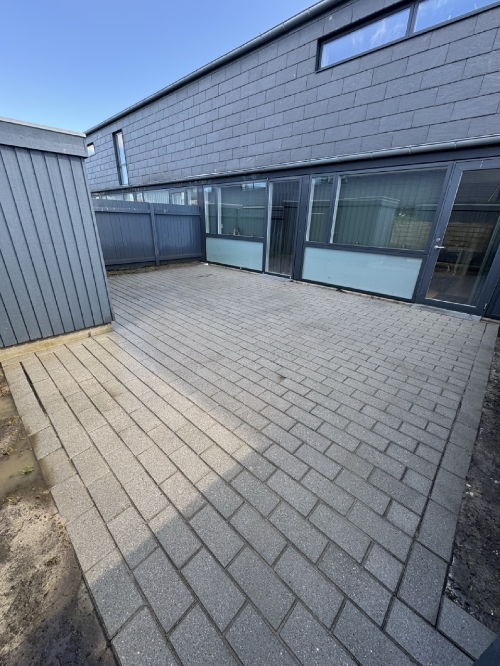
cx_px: 250
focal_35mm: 14
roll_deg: -2.0
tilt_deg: -23.2
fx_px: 270
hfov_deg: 85.7
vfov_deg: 102.1
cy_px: 333
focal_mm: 2.22
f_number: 2.2
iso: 40
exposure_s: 1/150
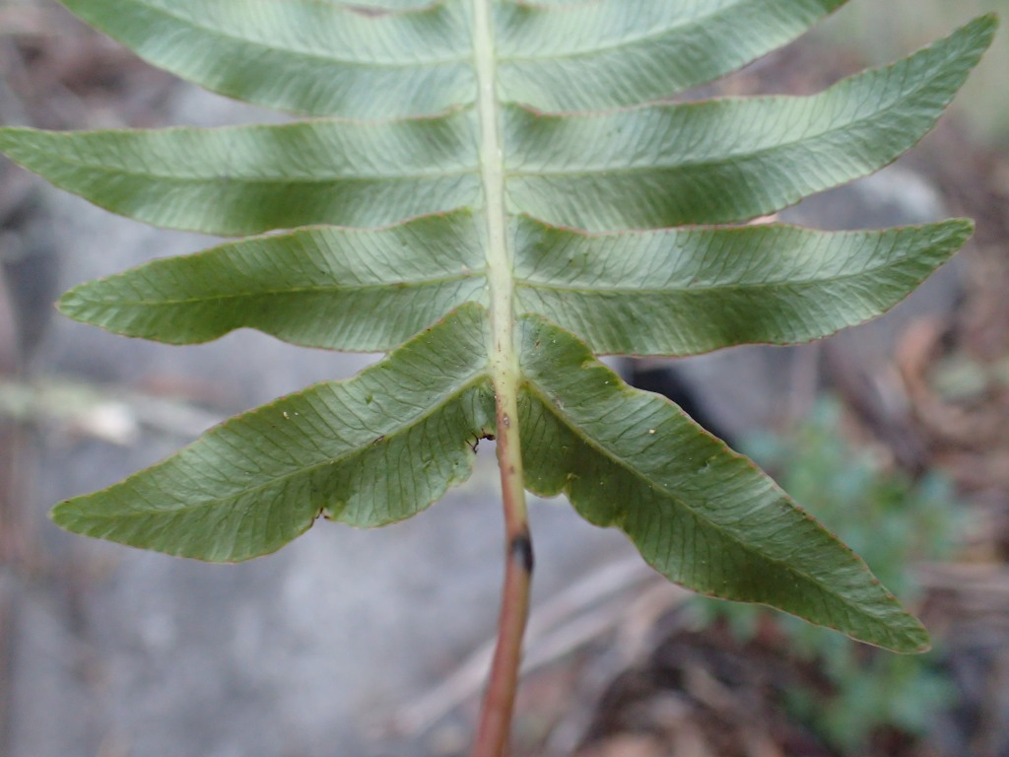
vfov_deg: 46.8
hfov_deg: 60.0
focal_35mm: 30
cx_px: 504
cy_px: 378
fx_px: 874
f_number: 2.3
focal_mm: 5.5
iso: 640
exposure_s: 1/125
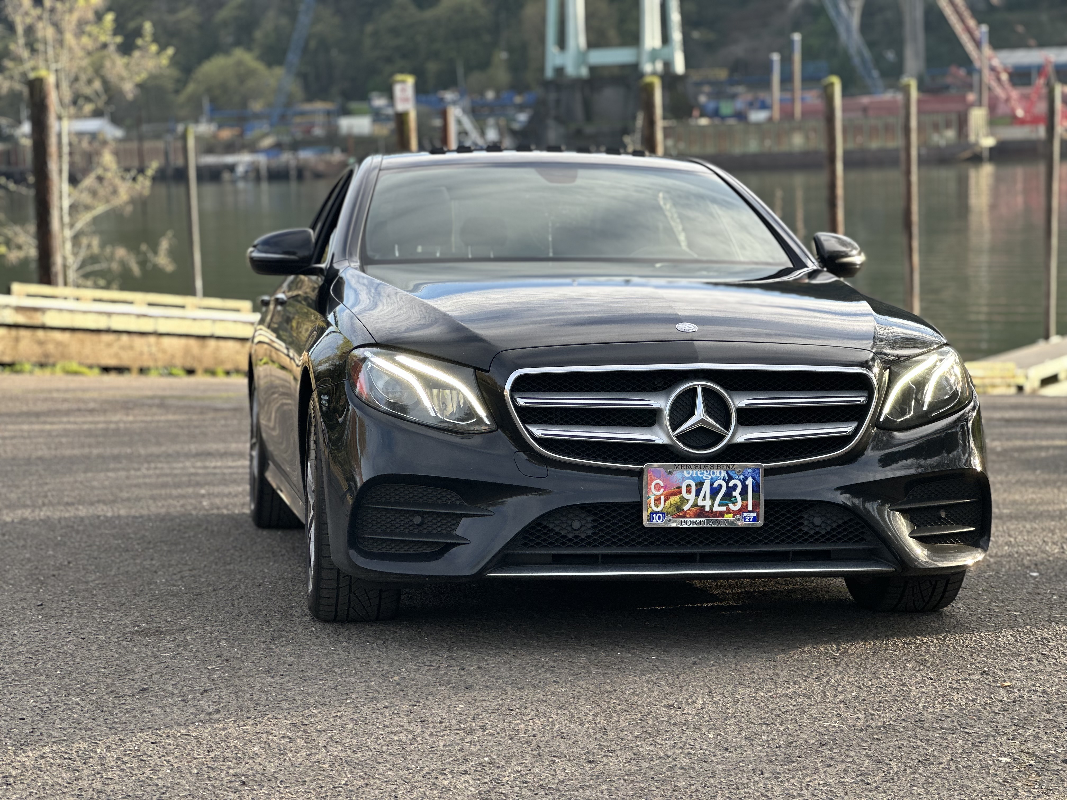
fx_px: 2373
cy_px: 400
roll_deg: +1.2
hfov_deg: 25.3
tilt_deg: -5.3
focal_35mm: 77
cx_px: 534
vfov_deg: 19.1
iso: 25
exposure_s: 1/121
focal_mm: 9
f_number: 2.8
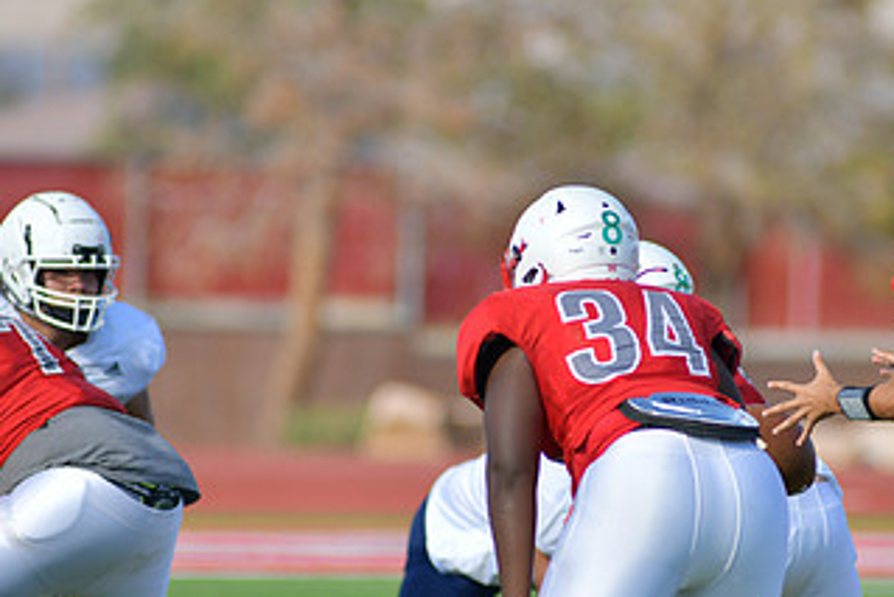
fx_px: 13564
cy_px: 397
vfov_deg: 2.5
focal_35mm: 546
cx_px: 561
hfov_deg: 3.8
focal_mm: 300
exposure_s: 1/2000
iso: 160
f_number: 3.5
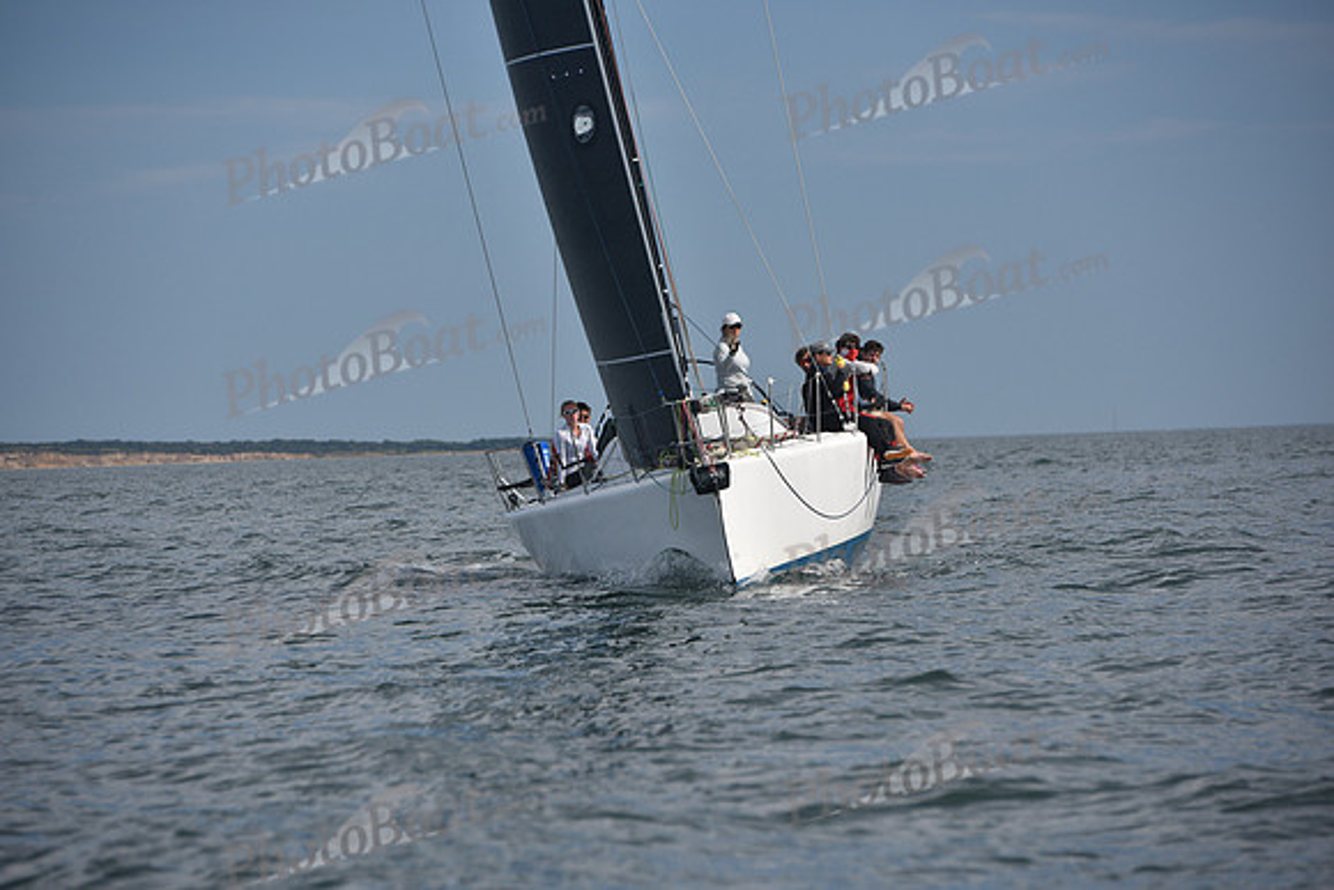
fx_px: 7412
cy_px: 445
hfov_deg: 10.3
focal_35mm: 200
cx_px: 667
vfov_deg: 6.9
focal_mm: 200
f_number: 6.3
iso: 250
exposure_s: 1/800
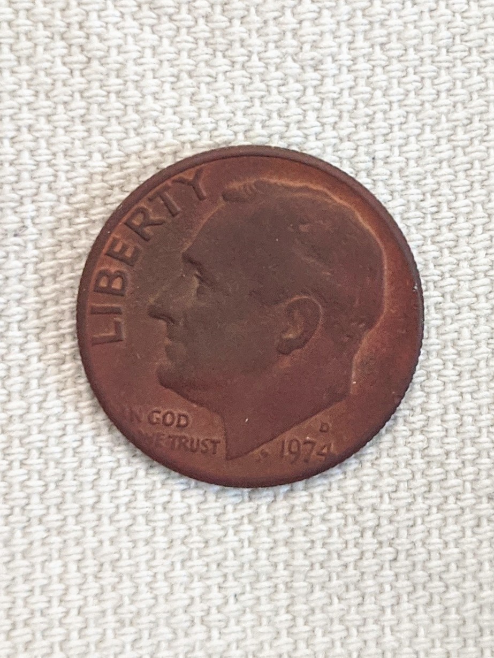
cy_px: 329
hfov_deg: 53.1
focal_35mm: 26
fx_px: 495
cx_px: 247
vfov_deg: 67.3
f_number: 2
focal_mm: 4.67
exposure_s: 1/40
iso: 481
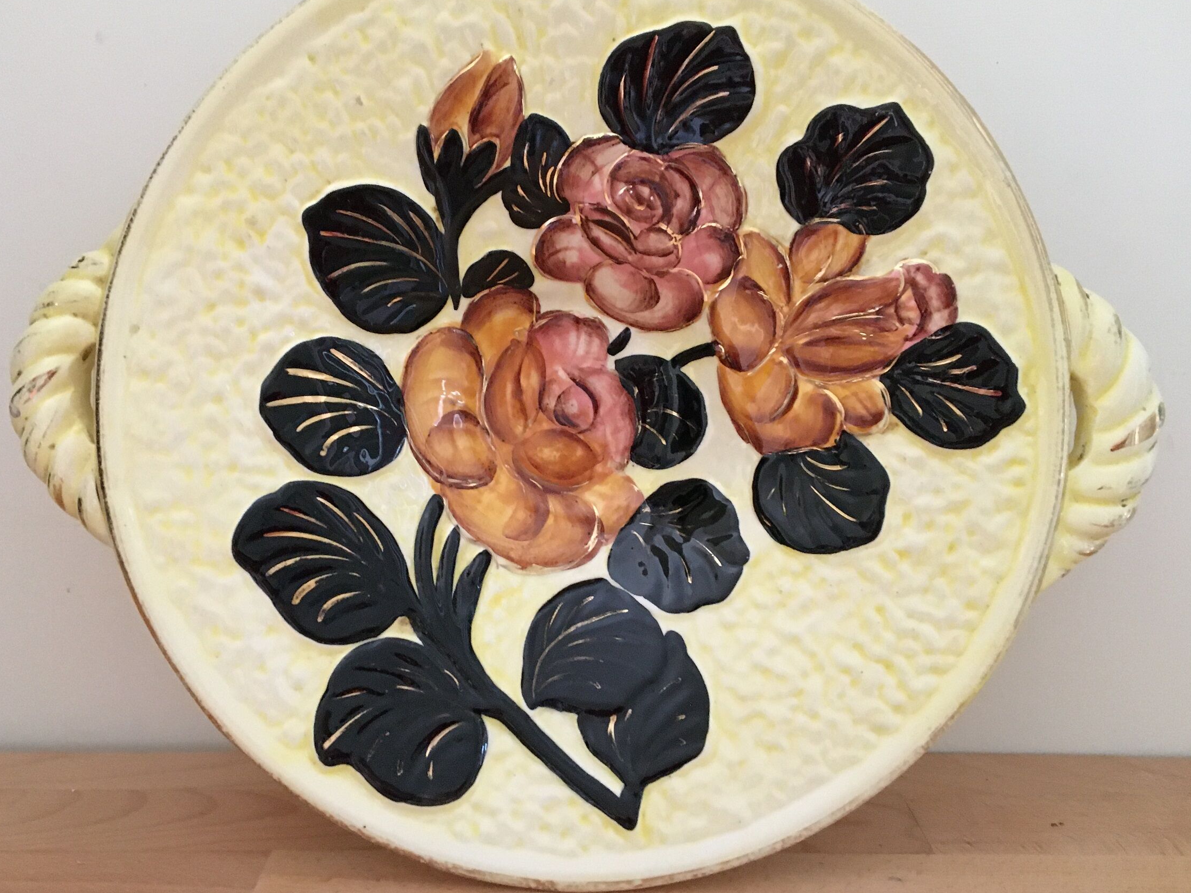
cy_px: 438
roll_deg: +0.7
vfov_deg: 40.7
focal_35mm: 35
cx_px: 571
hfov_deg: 52.6
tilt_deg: -10.3
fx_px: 1204
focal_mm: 4.15
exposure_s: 1/17
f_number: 2.2
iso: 250
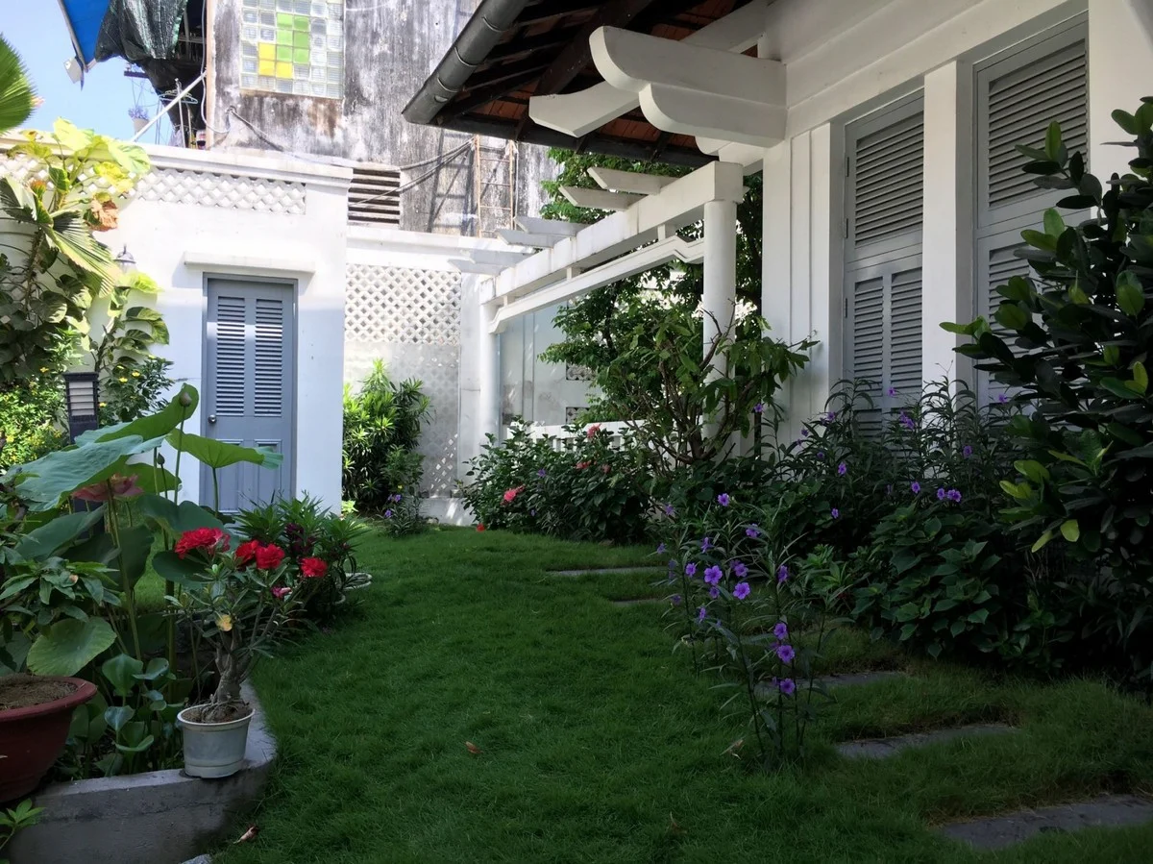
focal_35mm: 29
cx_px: 576
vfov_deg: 48.2
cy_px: 432
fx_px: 966
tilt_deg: +2.3
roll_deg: -0.9
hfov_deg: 61.7
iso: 25
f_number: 2.2
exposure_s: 1/313
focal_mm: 4.15
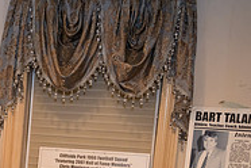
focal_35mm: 100
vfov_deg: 13.1
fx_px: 697
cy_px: 230
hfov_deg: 18.5
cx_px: -103
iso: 1600
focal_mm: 32
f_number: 3.2
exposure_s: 1/125
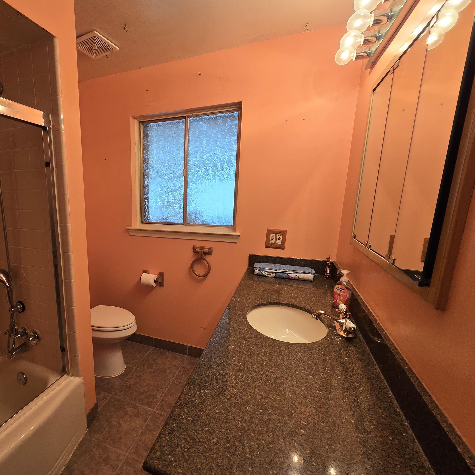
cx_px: 165
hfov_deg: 84.9
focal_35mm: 16
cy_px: 244
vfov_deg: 87.4
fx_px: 248
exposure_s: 1/60
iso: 100
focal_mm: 2.2
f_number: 2.2
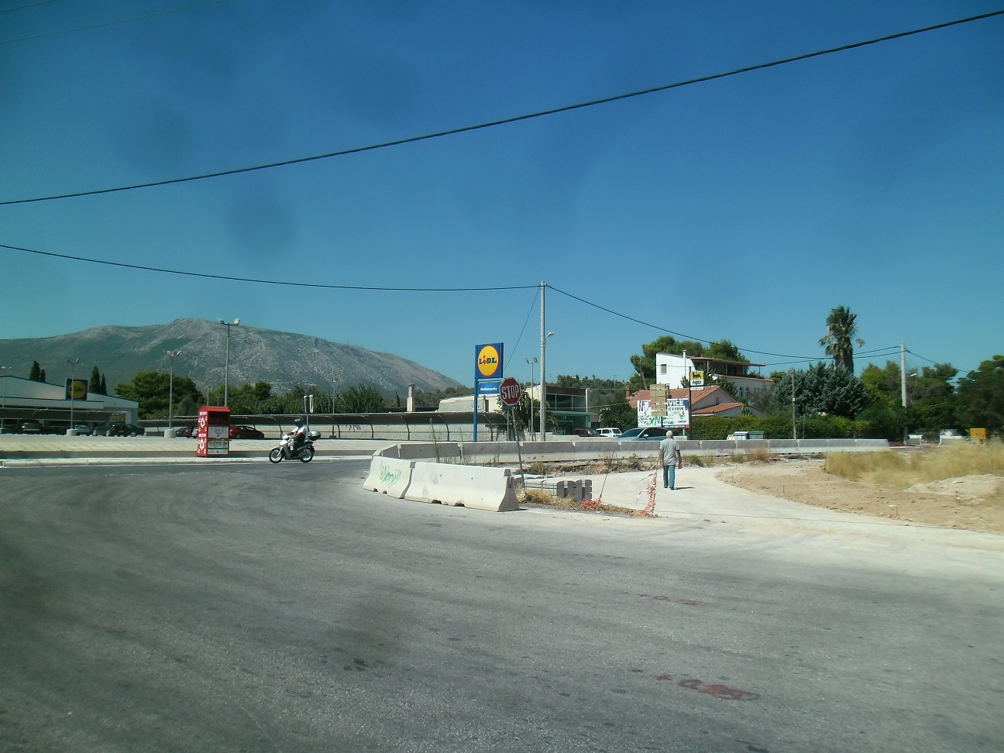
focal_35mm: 27
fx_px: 783
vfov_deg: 51.4
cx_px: 502
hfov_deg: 65.3
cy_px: 376
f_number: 9
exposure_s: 1/224
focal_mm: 4.9
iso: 80
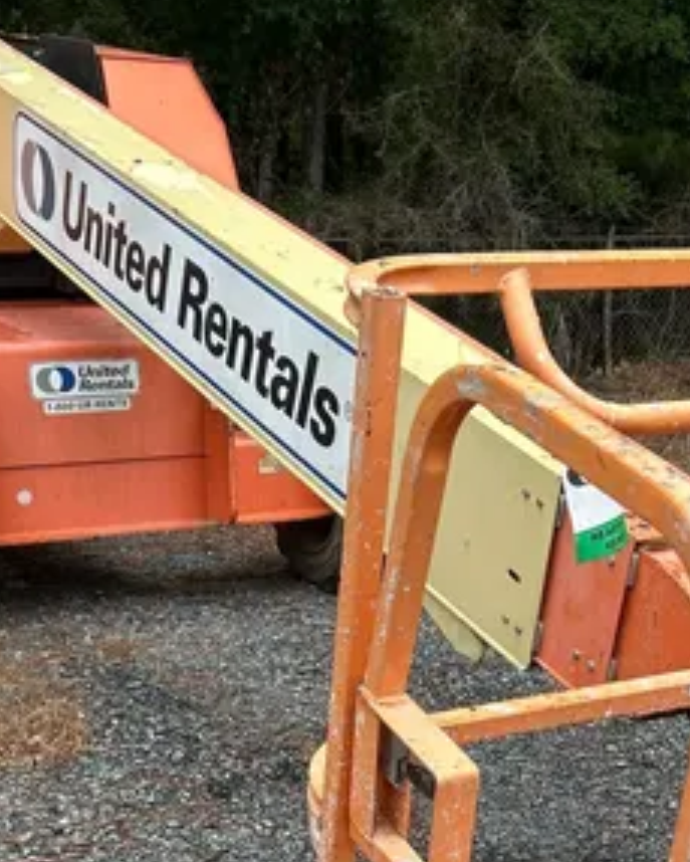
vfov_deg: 27.9
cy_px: 791
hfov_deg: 23.4
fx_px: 1658
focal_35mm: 65
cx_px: 443
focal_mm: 5.7
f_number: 1.5
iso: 50
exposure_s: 1/1100
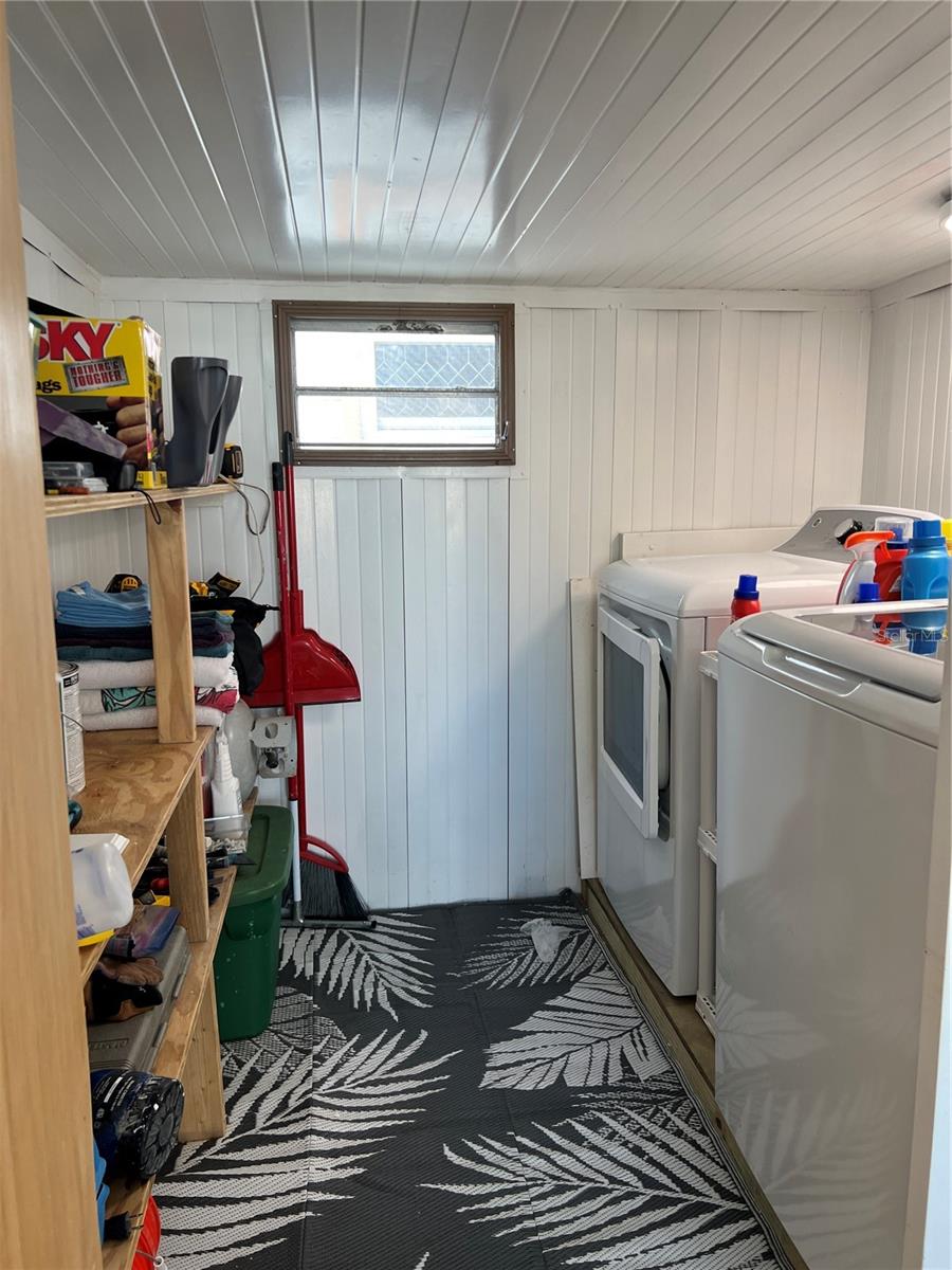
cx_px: 476
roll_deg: -1.2
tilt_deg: -10.4
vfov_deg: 67.3
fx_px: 953
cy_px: 635
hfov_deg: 53.1
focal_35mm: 26
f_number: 1.5
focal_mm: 5.7
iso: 64
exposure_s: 1/120
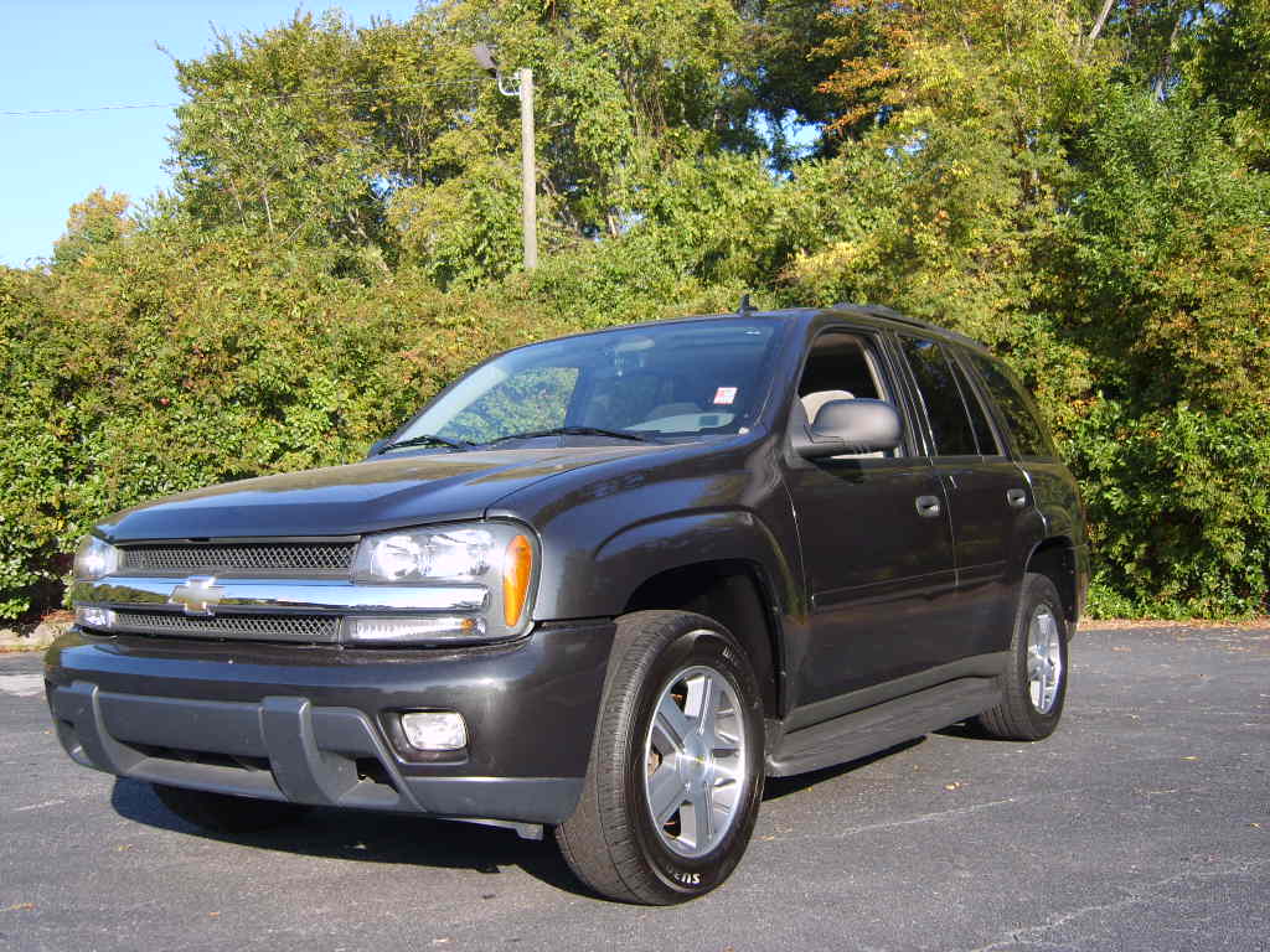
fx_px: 1284
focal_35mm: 35
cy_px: 476
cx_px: 635
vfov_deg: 40.7
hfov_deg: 52.6
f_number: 2.8
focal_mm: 7.4
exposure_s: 1/350
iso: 50
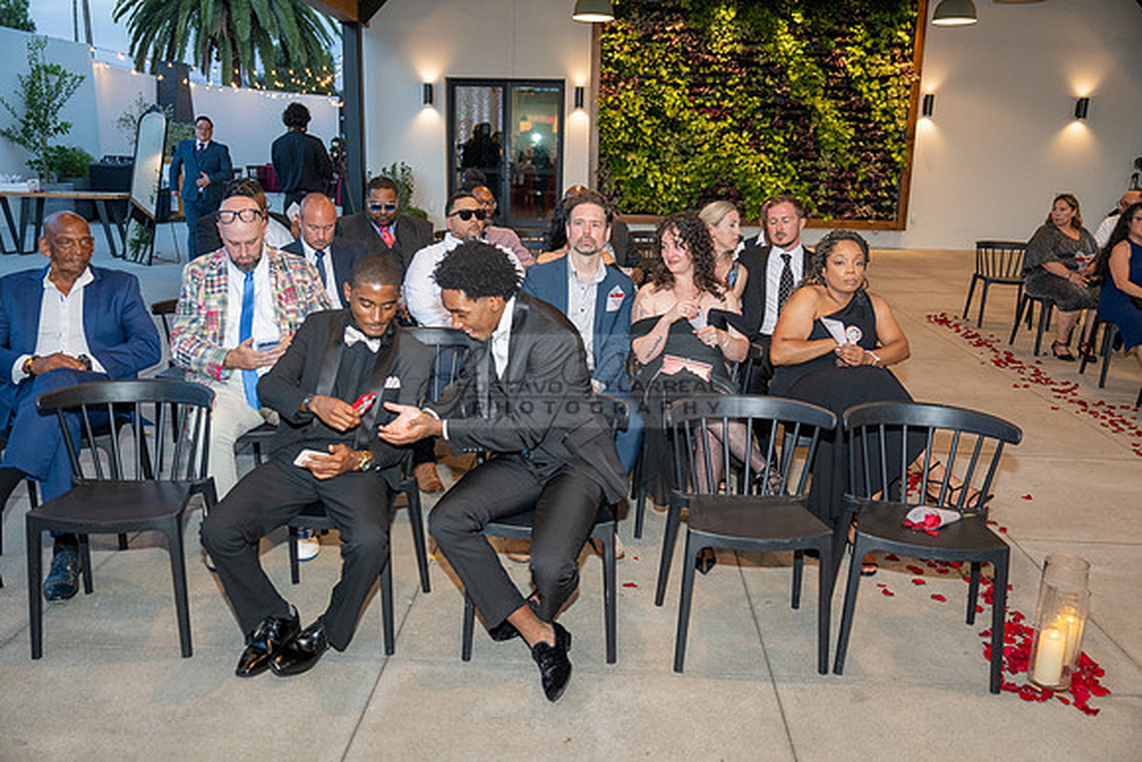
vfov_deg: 42.3
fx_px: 984
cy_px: 381
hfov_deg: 60.3
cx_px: 571
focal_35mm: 31
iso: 1000
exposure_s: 1/200
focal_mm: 31
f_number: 2.8
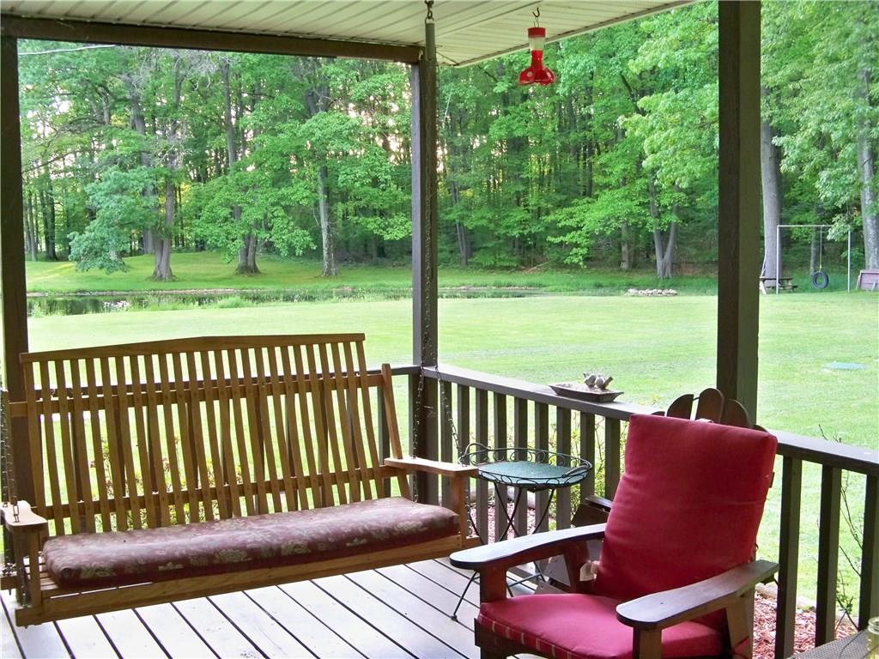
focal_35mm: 42
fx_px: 1067
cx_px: 440
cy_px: 330
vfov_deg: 34.3
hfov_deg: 44.8
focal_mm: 7.5
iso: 400
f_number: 3.7
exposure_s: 1/30
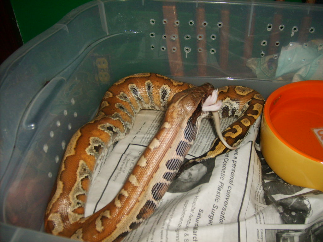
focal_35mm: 35
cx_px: 162
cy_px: 121
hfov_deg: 52.6
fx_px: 327
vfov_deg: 40.7
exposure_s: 1/45
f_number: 2.8
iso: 100
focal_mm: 5.8
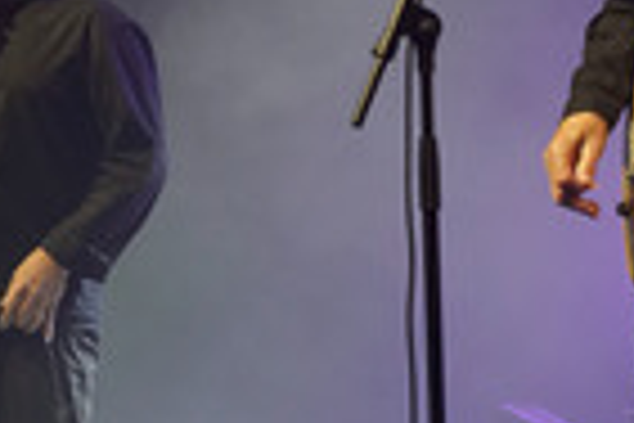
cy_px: 76
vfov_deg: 5.4
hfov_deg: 8.2
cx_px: 88
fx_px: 4438
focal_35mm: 252
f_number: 5
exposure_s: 1/160
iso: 1600
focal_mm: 79
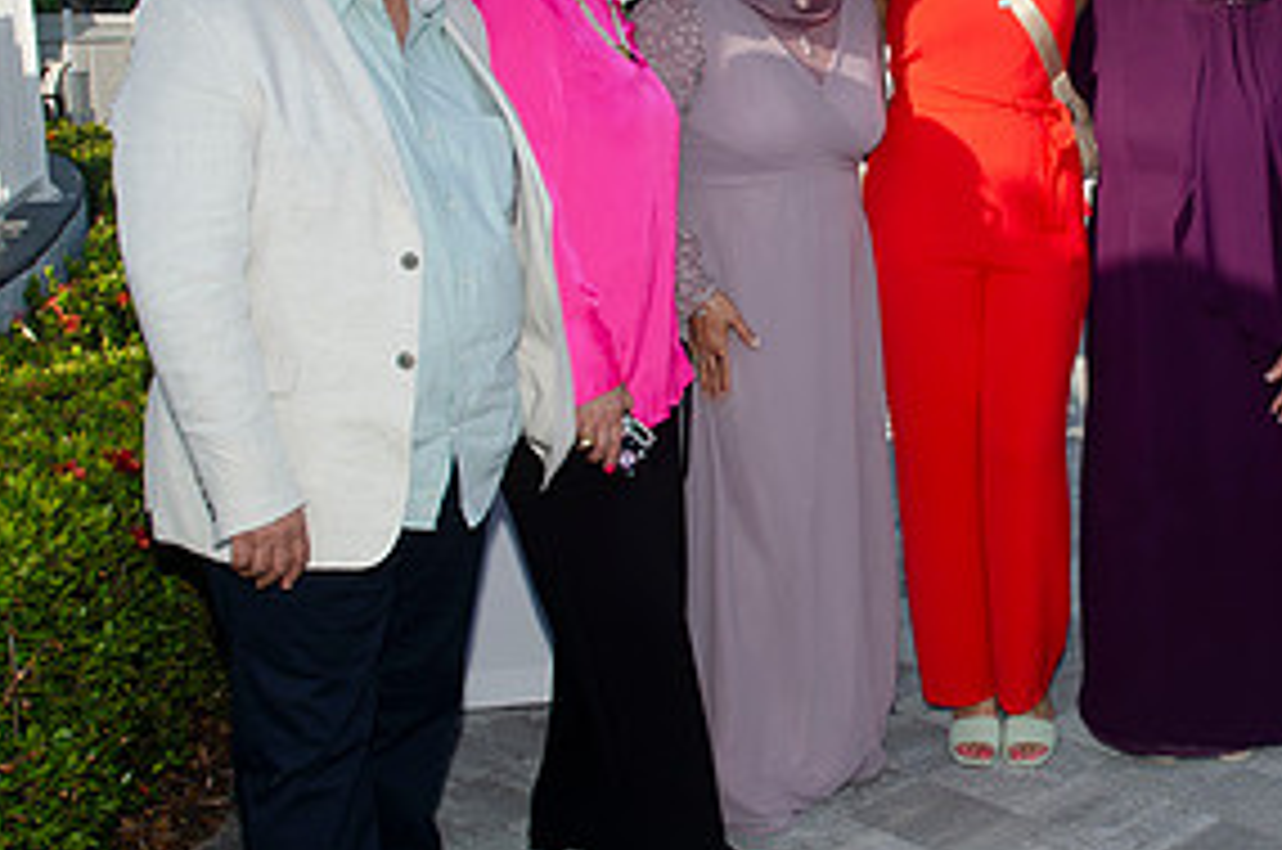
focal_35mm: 55
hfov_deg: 35.3
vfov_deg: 24.5
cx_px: 1003
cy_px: 355
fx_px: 1955
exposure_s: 1/250
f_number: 8
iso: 100
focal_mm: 18
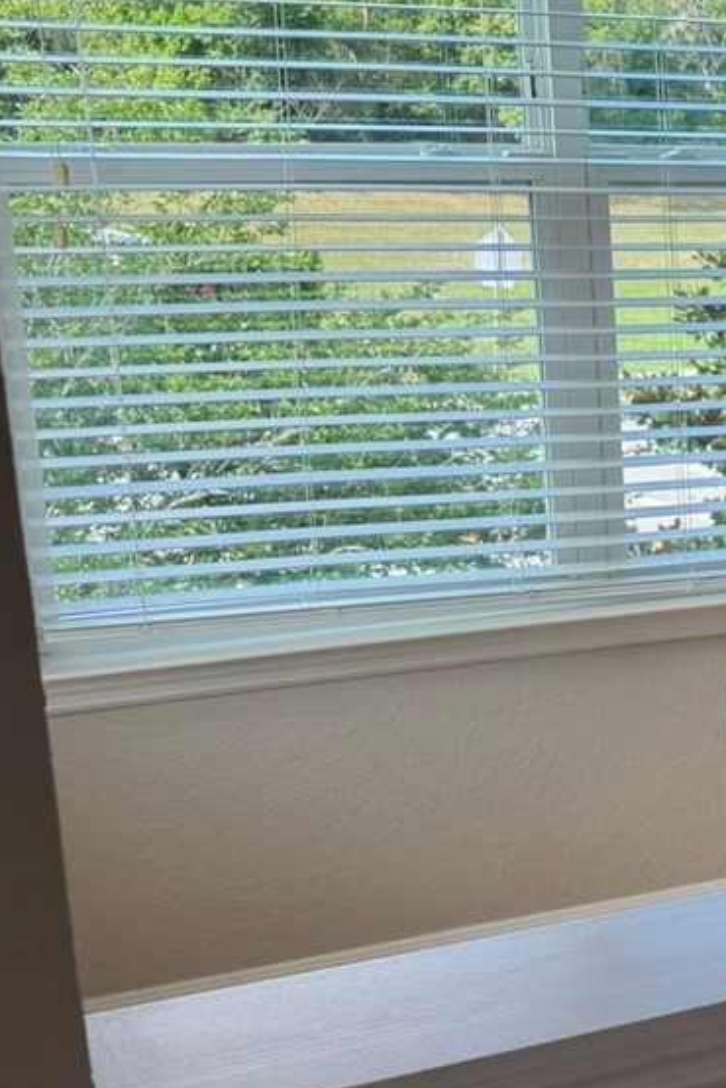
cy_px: 706
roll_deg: -1.8
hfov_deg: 16.6
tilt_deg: -16.5
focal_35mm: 72
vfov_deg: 27.9
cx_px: 1189
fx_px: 2178
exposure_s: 1/244
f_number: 1.78
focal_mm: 6.76
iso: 64
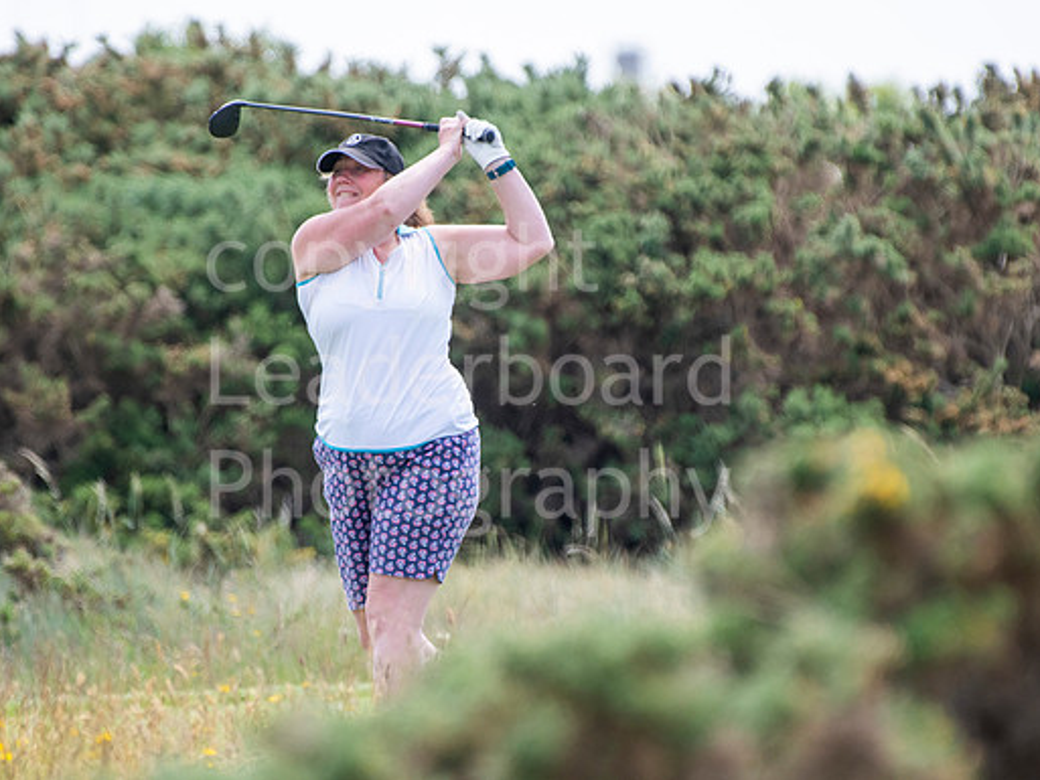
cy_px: 390
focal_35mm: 815
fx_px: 24492
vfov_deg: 1.8
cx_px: 472
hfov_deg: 2.4
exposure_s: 1/1250
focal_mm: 500
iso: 500
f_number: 5.6
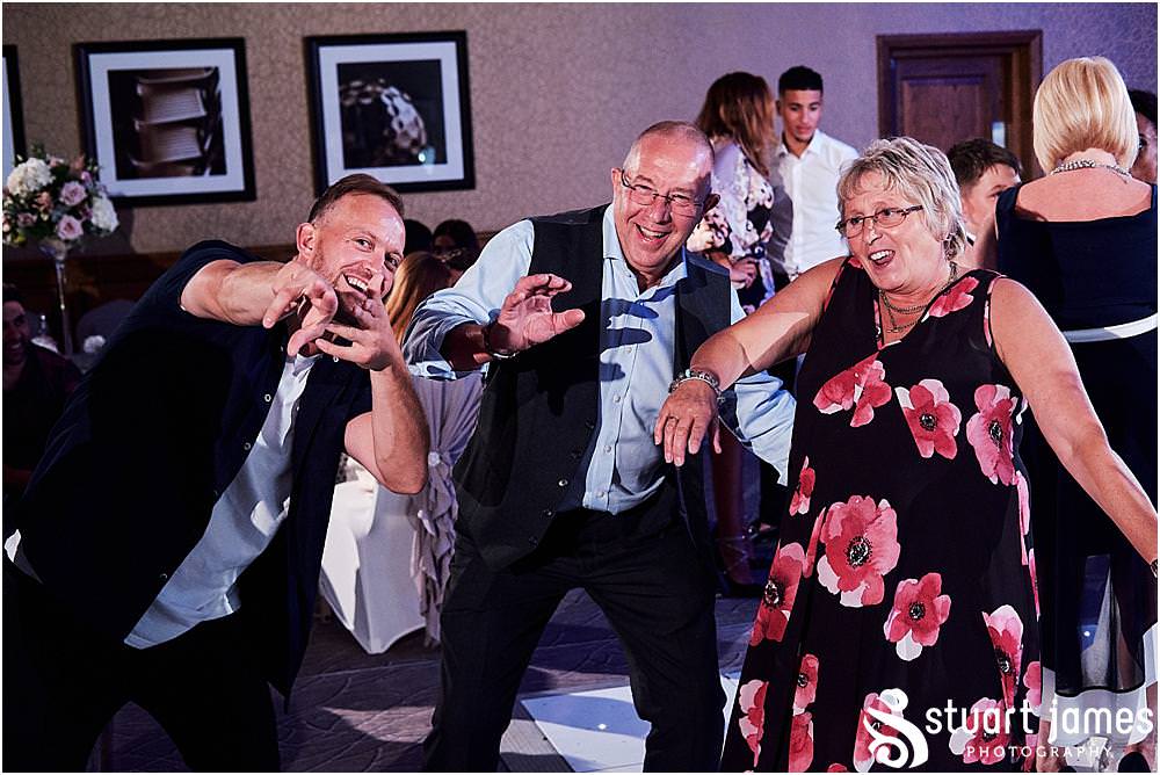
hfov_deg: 37.5
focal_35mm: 53
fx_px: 1709
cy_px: 388
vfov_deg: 25.6
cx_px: 580
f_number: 3.6
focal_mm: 35
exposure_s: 1/200
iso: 6400
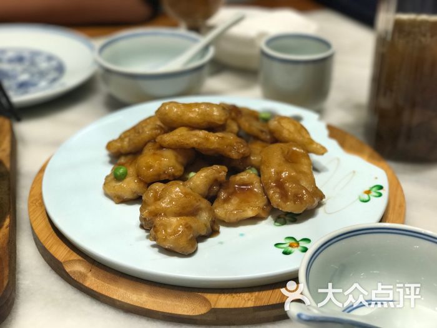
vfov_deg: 25.7
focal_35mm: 57
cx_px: 218
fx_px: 720
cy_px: 164
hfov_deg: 33.8
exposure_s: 1/50
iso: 100
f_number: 2.8
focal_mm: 6.6
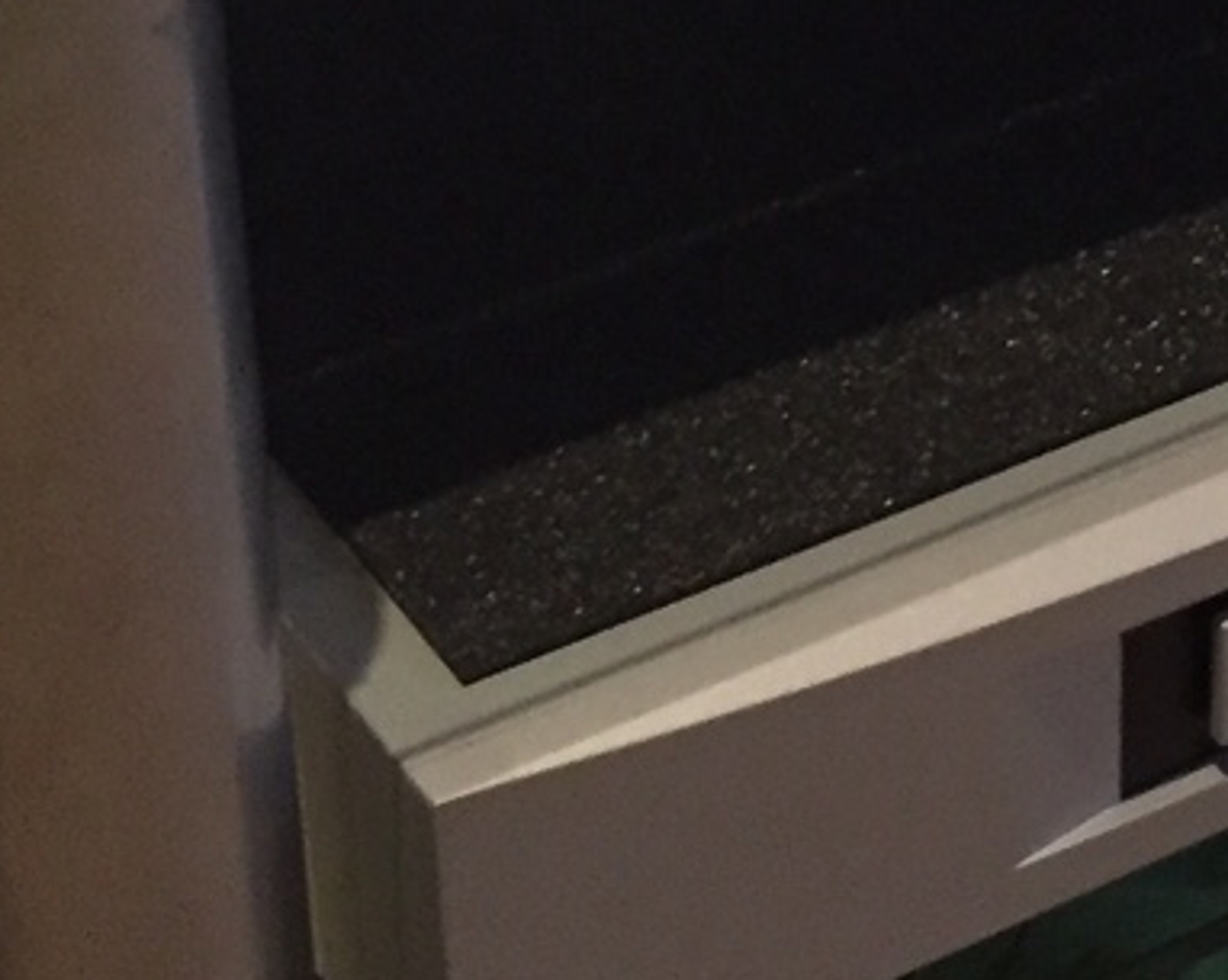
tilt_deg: -27.7
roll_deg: -2.3
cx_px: 1549
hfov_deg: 15.2
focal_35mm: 121
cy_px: -273
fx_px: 4394
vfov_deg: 12.4
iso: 500
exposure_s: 1/17
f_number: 2.2
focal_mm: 4.15
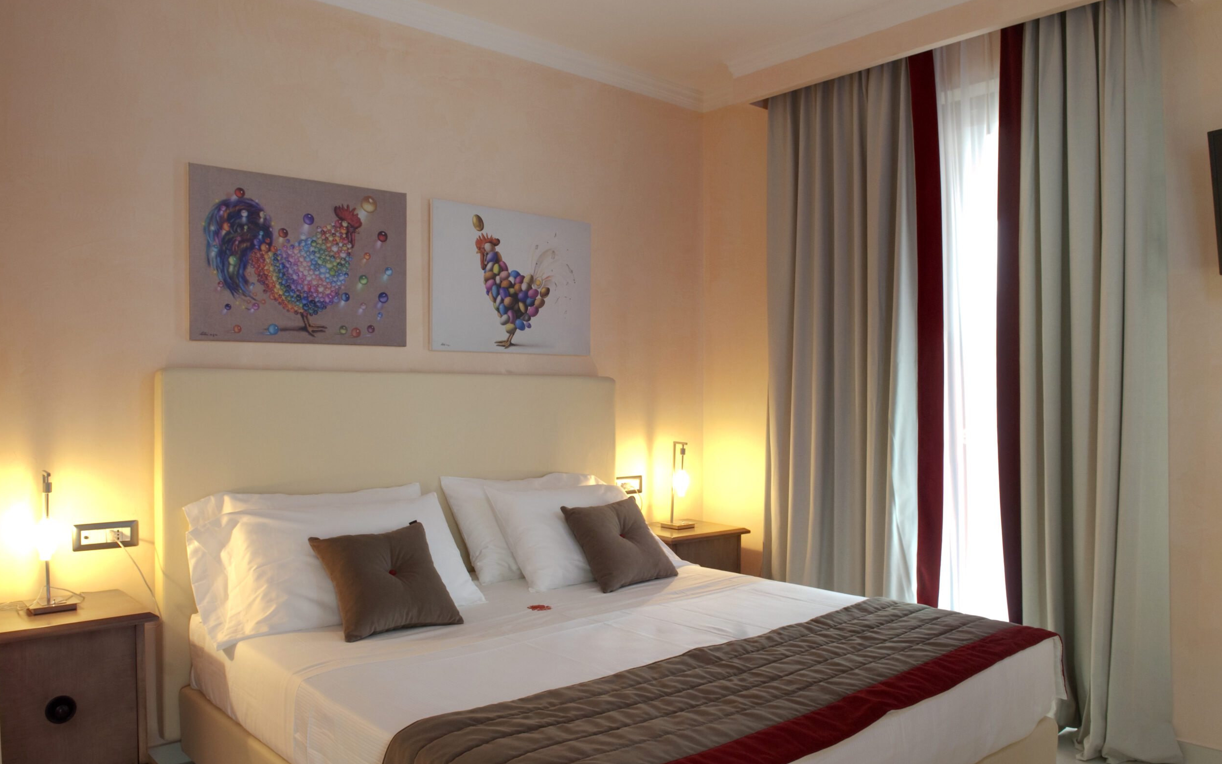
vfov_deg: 46.7
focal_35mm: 27
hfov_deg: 69.3
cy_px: 413
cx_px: 620
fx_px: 883
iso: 400
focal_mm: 17
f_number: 11
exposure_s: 1/4
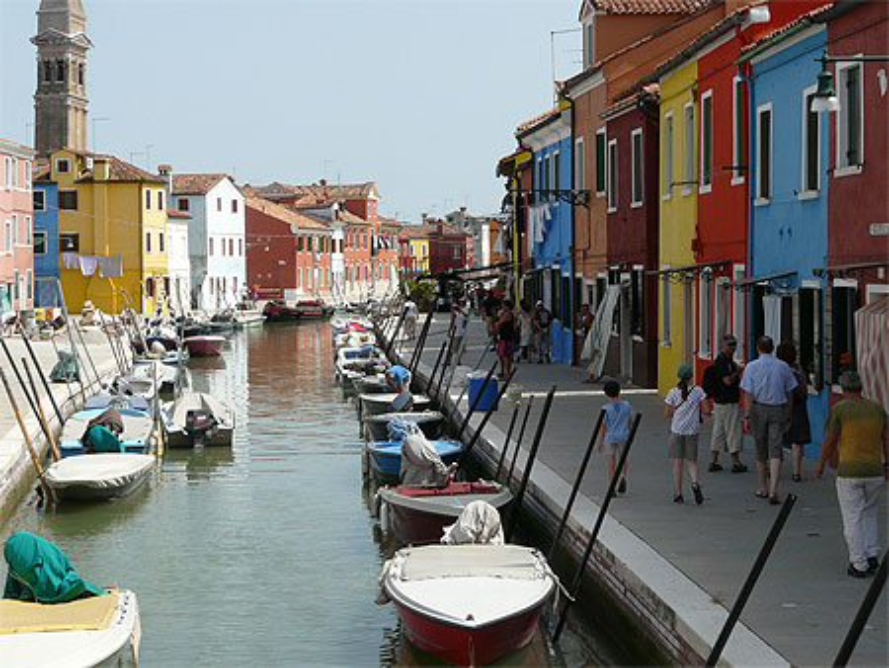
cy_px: 334
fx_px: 1824
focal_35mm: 71
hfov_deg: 27.4
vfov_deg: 20.7
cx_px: 444
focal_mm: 9.2
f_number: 5.6
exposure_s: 1/500
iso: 100
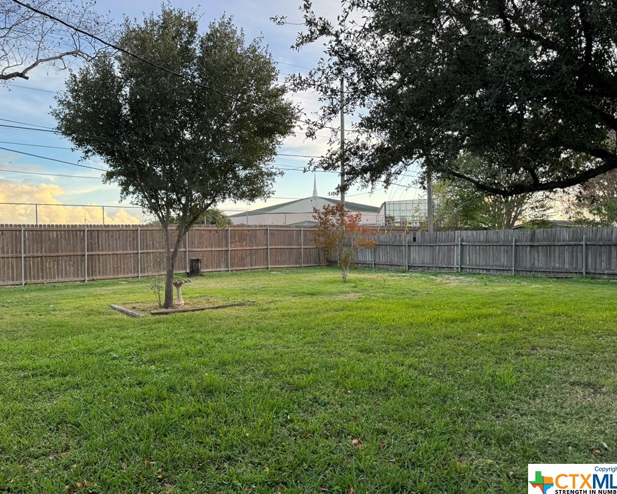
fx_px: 475
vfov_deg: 54.9
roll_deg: +0.7
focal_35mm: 26
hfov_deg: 66.0
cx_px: 286
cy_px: 241
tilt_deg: -0.4
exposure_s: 1/326
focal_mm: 6.86
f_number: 1.78
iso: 80
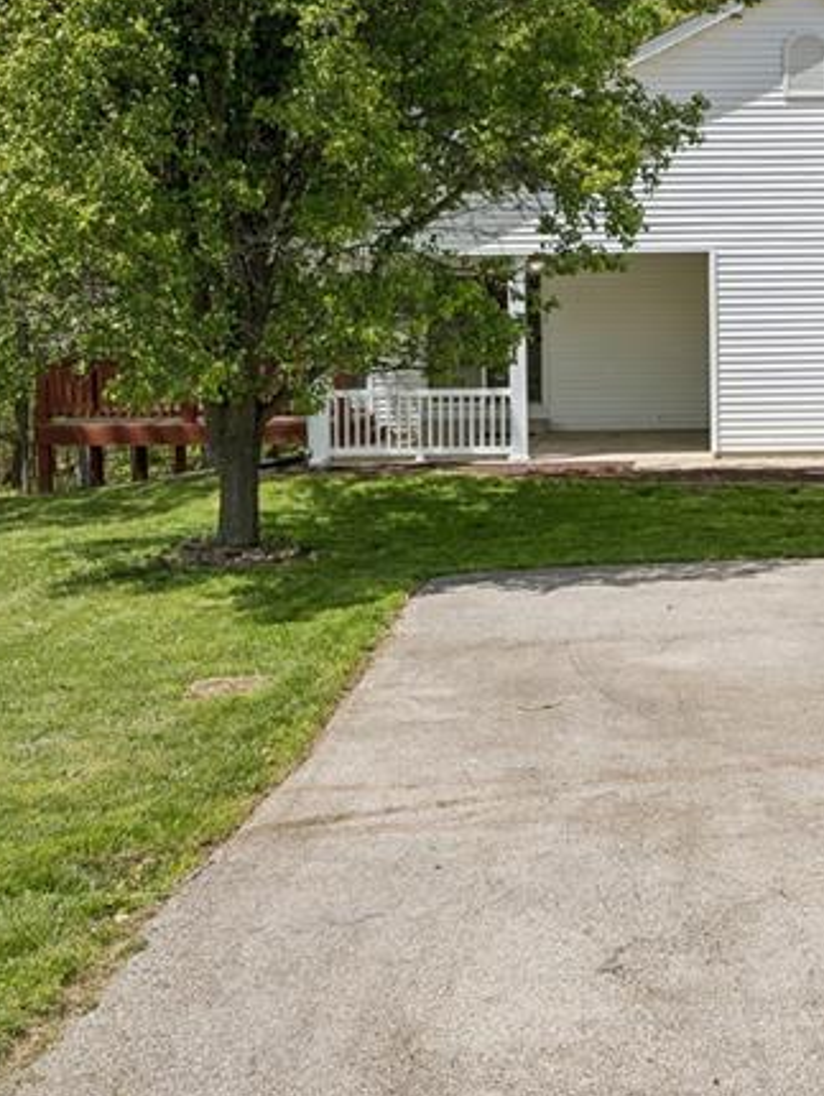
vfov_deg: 33.2
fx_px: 1807
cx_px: 823
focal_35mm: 57
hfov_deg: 24.5
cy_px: 291
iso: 100
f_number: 2.8
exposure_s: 1/60
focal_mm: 12.3
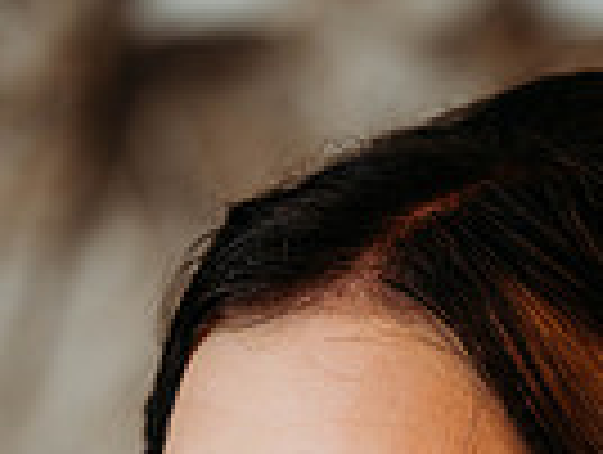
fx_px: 4782
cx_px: 565
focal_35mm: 274
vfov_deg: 5.3
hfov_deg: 7.2
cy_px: 971
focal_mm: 85
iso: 320
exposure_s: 1/200
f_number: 1.8
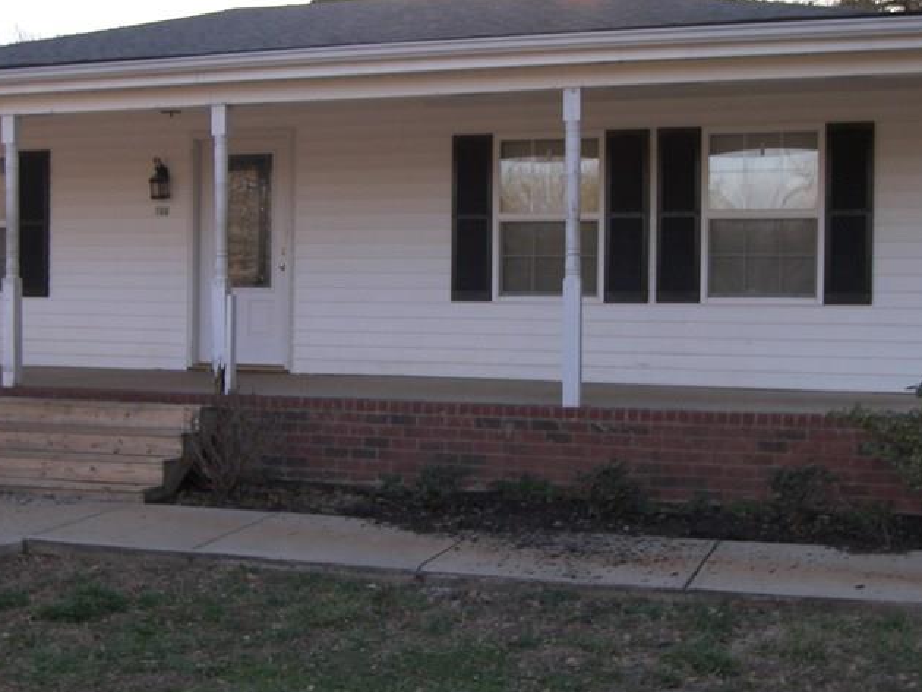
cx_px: 381
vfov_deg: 28.0
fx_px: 1386
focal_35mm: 52
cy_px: 325
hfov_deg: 36.7
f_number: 3.2
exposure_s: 1/200
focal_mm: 6.8
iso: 50
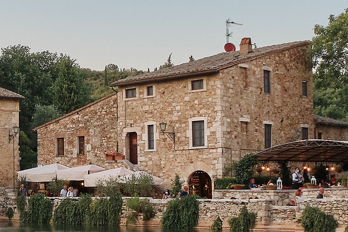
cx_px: 63
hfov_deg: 23.3
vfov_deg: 15.8
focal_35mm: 86
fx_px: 831
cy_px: 173
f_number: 11
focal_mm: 16
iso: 800
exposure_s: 1/70
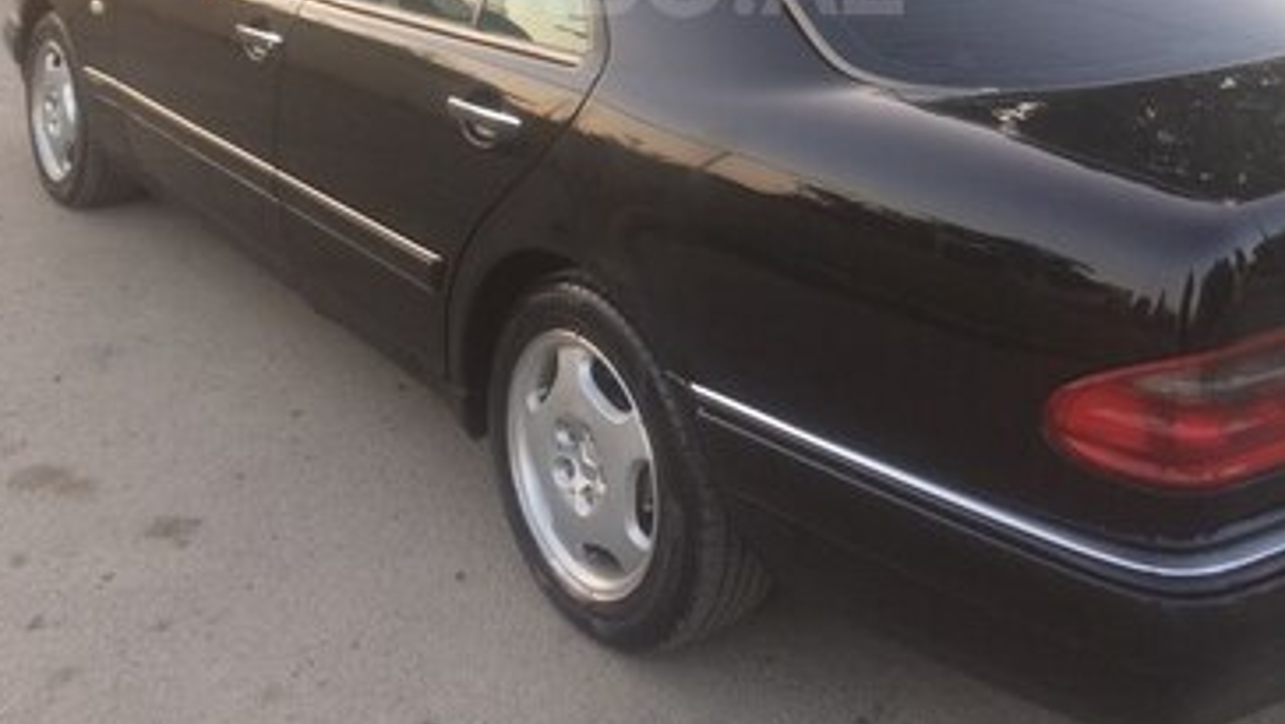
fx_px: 1466
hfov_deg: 47.3
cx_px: 632
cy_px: -25
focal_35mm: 43
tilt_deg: -13.3
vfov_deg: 26.1
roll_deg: -0.4
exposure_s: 1/33
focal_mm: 4.15
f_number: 2.2
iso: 32
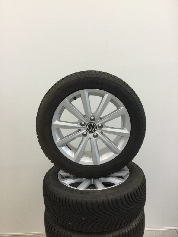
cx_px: 89
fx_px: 213
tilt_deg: -11.6
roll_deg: +4.4
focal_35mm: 31
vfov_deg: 58.4
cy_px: 118
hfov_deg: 45.4
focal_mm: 3.3
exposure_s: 1/33
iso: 80
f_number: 2.4
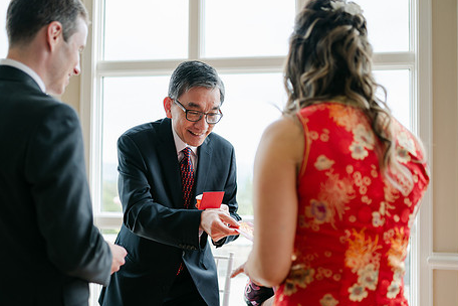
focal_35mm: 45
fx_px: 572
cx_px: 200
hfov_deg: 43.5
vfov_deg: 29.9
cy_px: 158
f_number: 1.4
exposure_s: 1/1000
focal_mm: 35
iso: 100
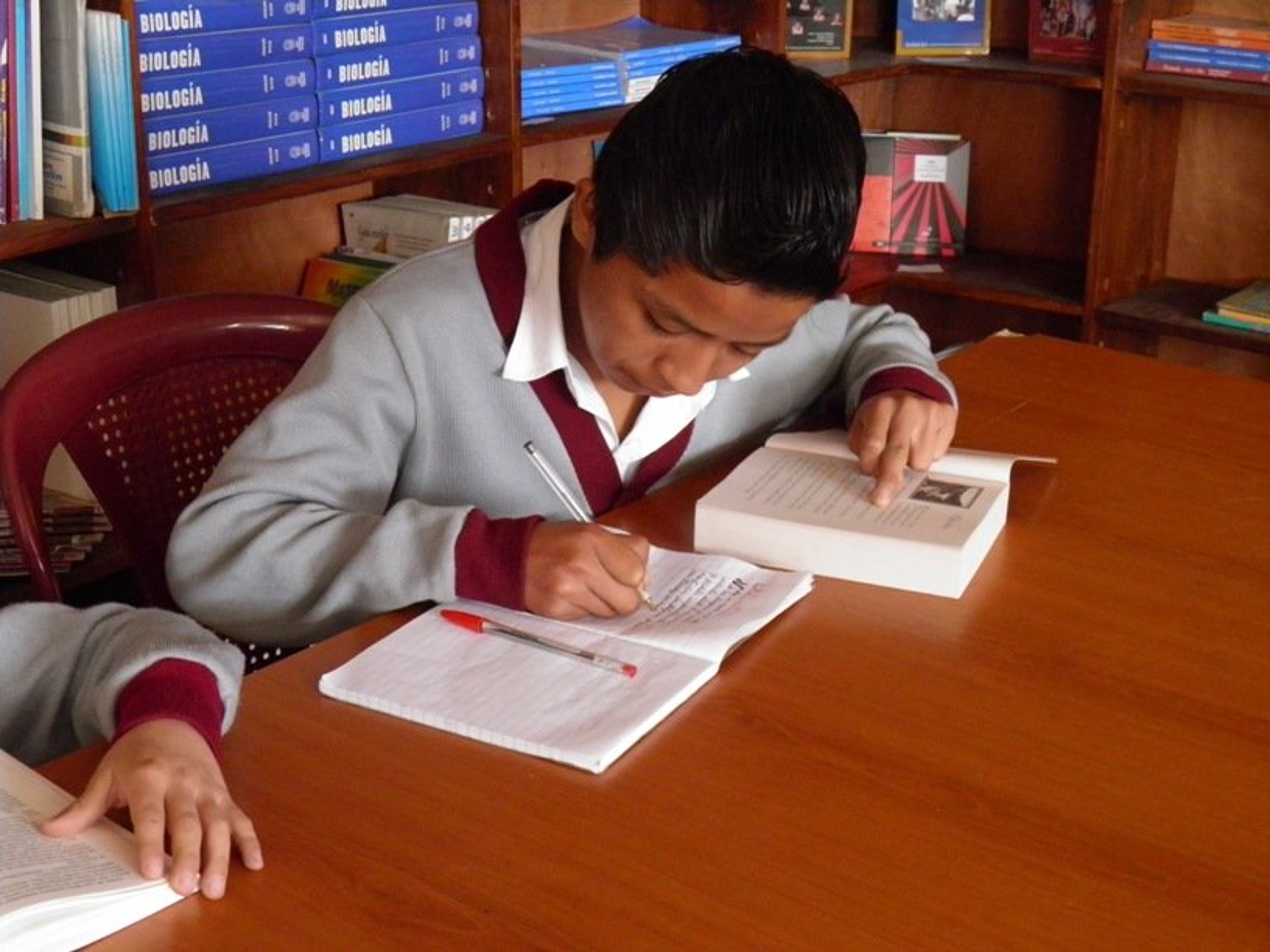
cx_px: 635
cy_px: 476
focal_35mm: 49
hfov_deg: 38.9
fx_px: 1798
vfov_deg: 29.7
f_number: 3.5
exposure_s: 1/40
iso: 400
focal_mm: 8.9
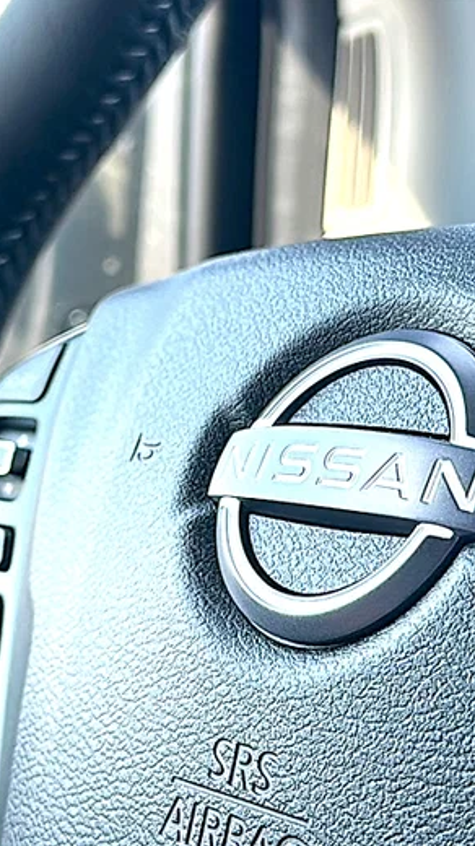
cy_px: 424
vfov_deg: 31.9
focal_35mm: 66
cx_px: 213
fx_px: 1480
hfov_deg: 18.2
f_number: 1.78
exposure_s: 1/395
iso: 80
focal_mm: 6.86
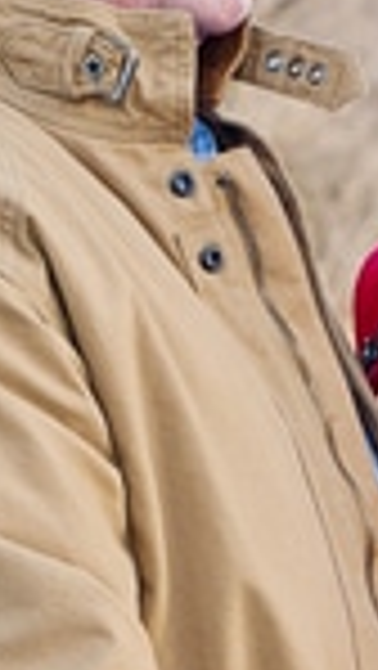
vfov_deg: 6.7
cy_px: 1093
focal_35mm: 316
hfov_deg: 3.8
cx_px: 598
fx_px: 5621
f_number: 5.6
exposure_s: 1/125
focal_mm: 50
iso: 200
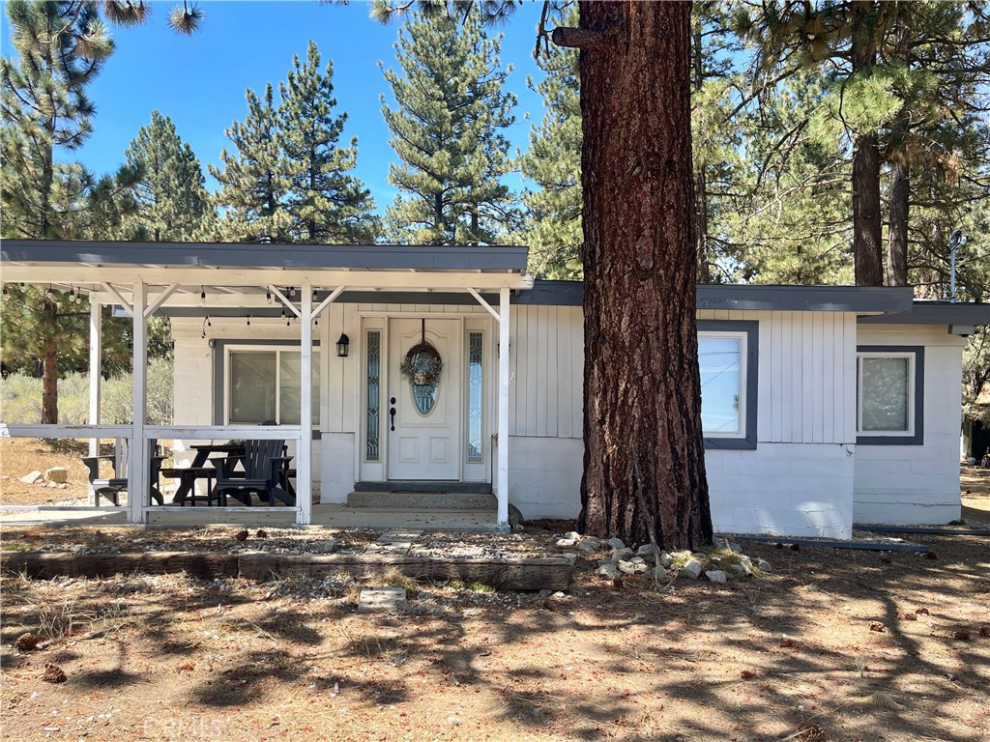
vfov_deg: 54.9
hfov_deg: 69.4
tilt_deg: +6.8
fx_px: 715
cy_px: 371
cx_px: 495
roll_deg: -2.0
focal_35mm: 25
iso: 32
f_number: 1.6
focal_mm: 5.1
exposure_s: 1/881
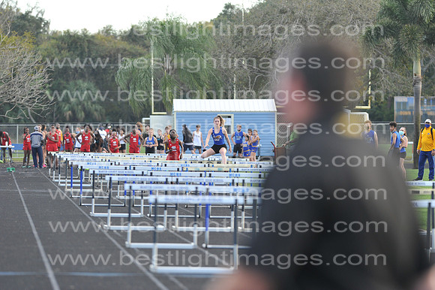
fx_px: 3623
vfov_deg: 4.6
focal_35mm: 300
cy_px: 145
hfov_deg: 6.9
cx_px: 218
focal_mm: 300
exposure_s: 1/800
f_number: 4.5
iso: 800
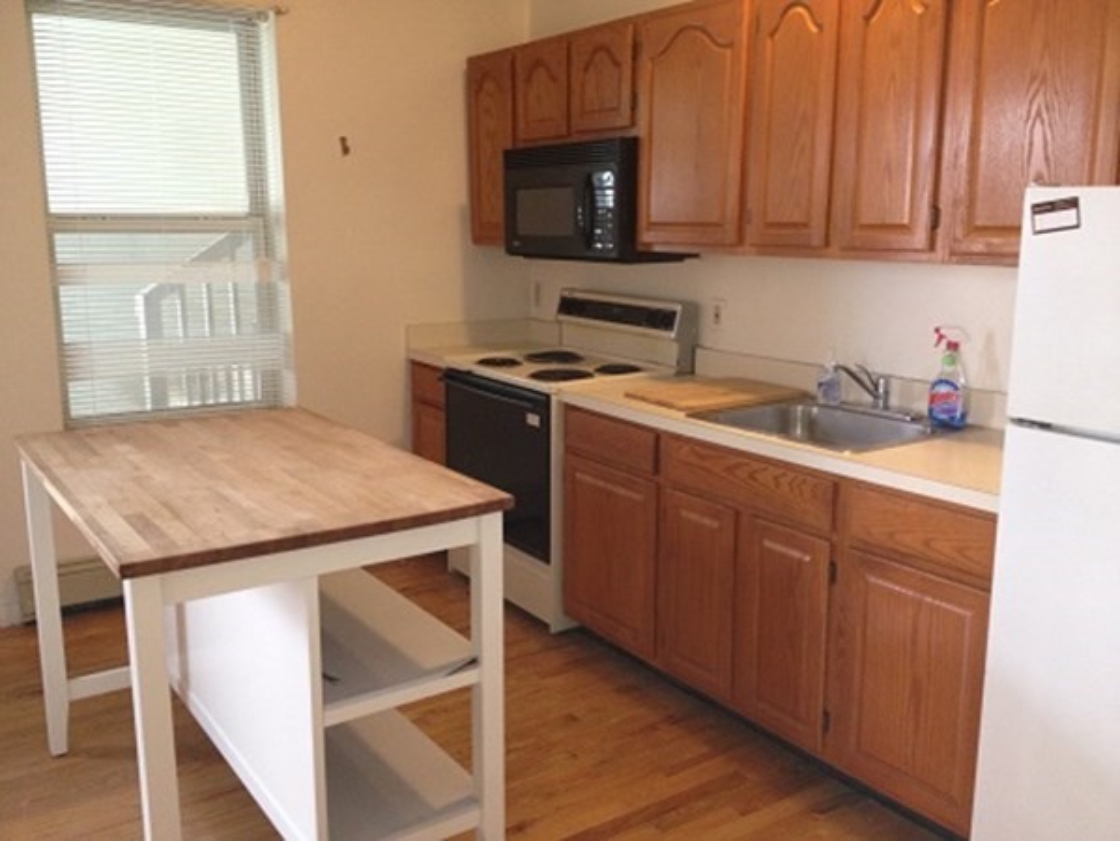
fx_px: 1133
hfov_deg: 52.6
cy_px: 420
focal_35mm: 35
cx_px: 560
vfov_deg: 40.7
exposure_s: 1/20
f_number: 2.4
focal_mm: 4.28
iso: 160
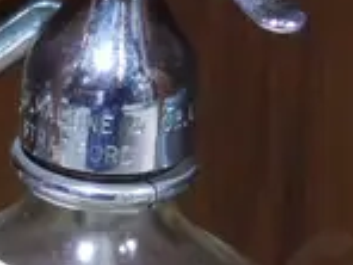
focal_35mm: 332
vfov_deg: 4.4
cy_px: 642
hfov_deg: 5.9
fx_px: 3386
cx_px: -138
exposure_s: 1/60
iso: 2000
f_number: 5.2
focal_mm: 24
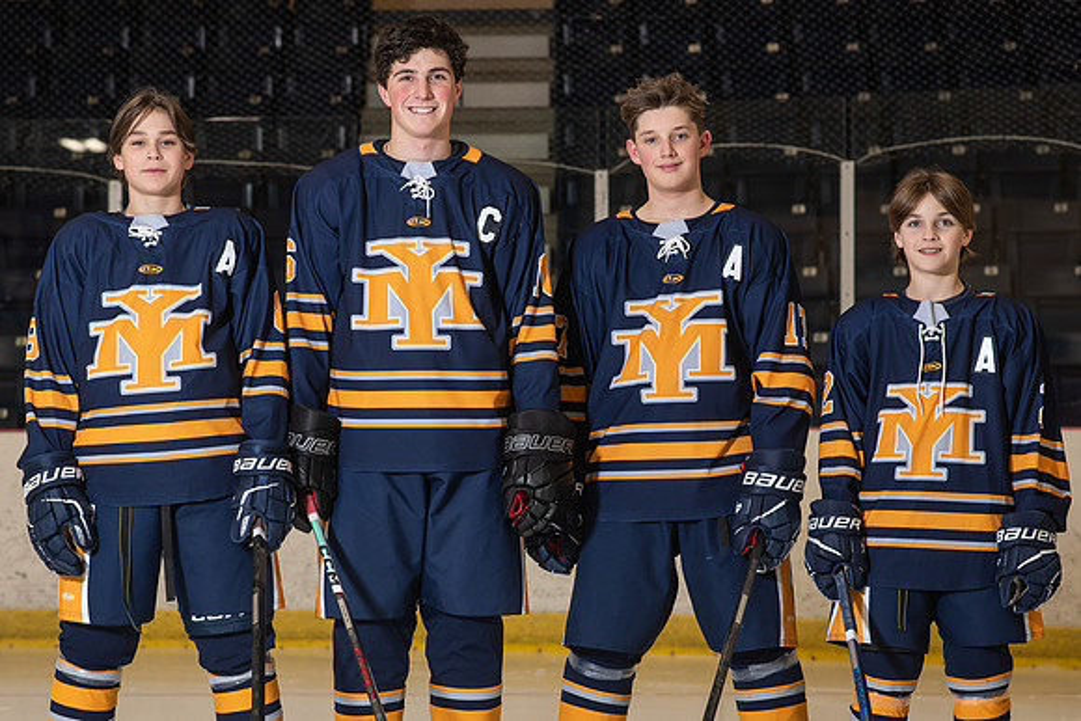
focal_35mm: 120
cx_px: 442
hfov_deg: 17.0
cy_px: 458
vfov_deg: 11.4
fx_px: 3611
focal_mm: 85
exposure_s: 1/250
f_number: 5.6
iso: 640
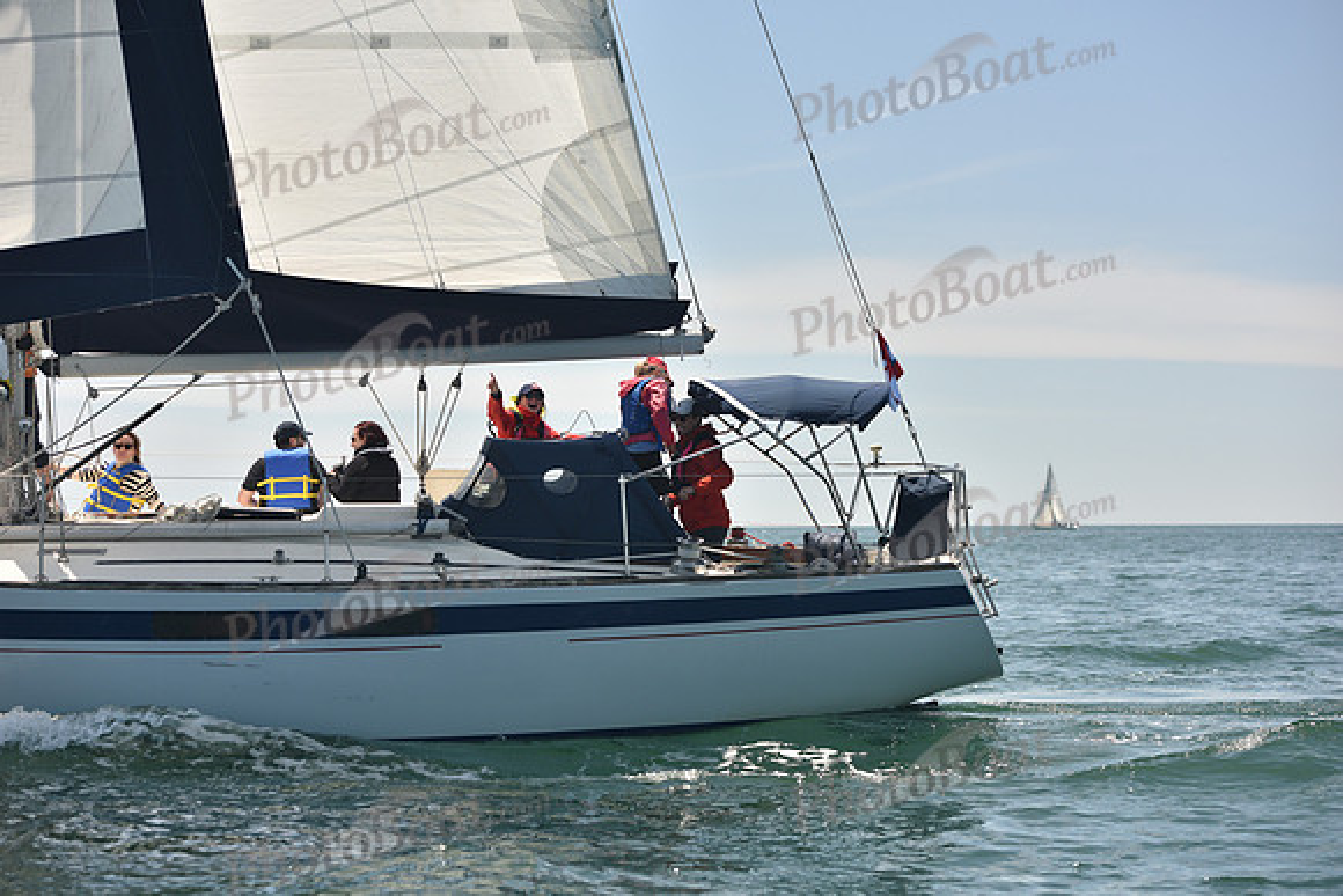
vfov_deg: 17.1
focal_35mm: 80
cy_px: 448
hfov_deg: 25.4
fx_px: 2985
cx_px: 672
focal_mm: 80
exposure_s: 1/800
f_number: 4.5
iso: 250
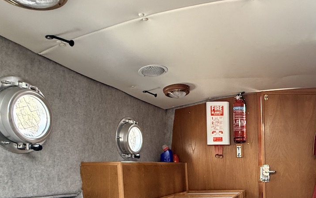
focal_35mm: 31
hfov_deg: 53.5
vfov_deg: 37.5
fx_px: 267
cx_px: 285
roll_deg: +0.6
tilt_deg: -5.7
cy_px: 184
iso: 320
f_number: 2.2
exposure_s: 1/84
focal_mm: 2.22
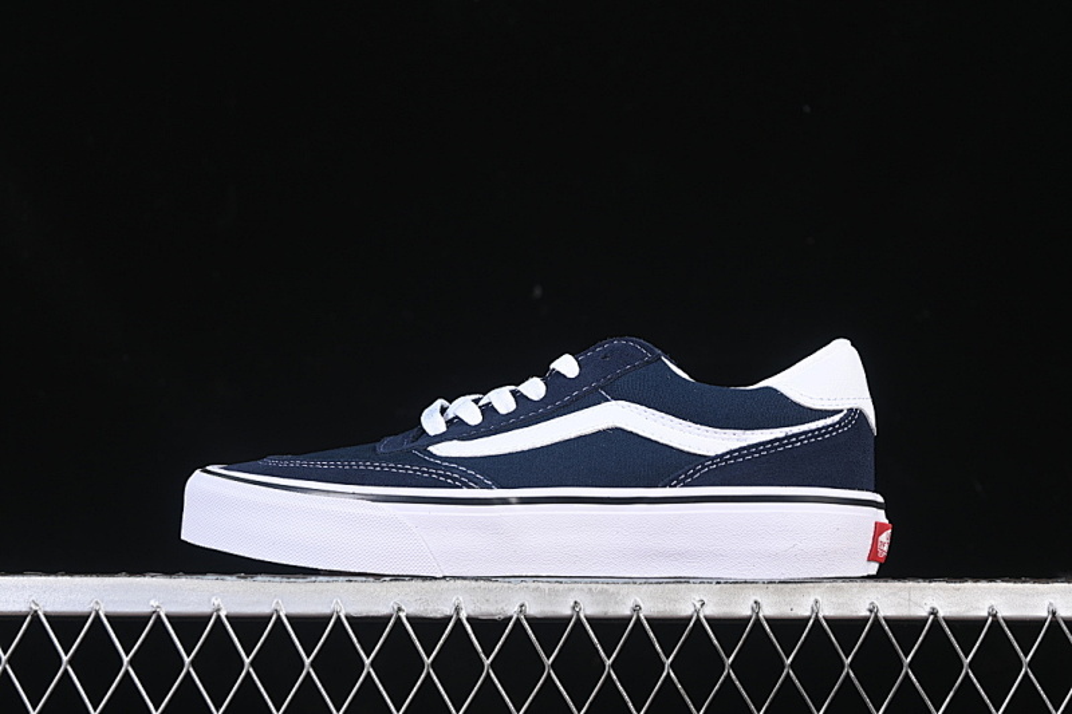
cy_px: 357
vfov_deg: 18.2
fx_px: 2233
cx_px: 536
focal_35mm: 75
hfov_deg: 27.0
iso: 160
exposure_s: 1/50
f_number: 6.3
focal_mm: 50
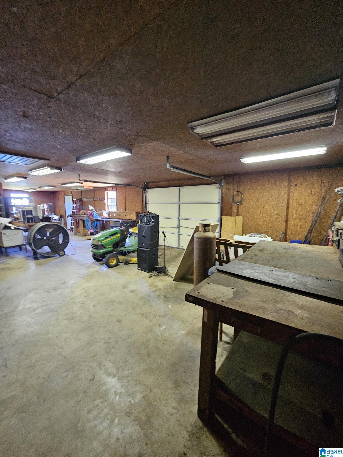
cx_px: 172
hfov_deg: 89.9
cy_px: 228
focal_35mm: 13
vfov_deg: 106.2
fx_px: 172
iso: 640
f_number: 2.2
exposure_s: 1/24
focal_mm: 2.2
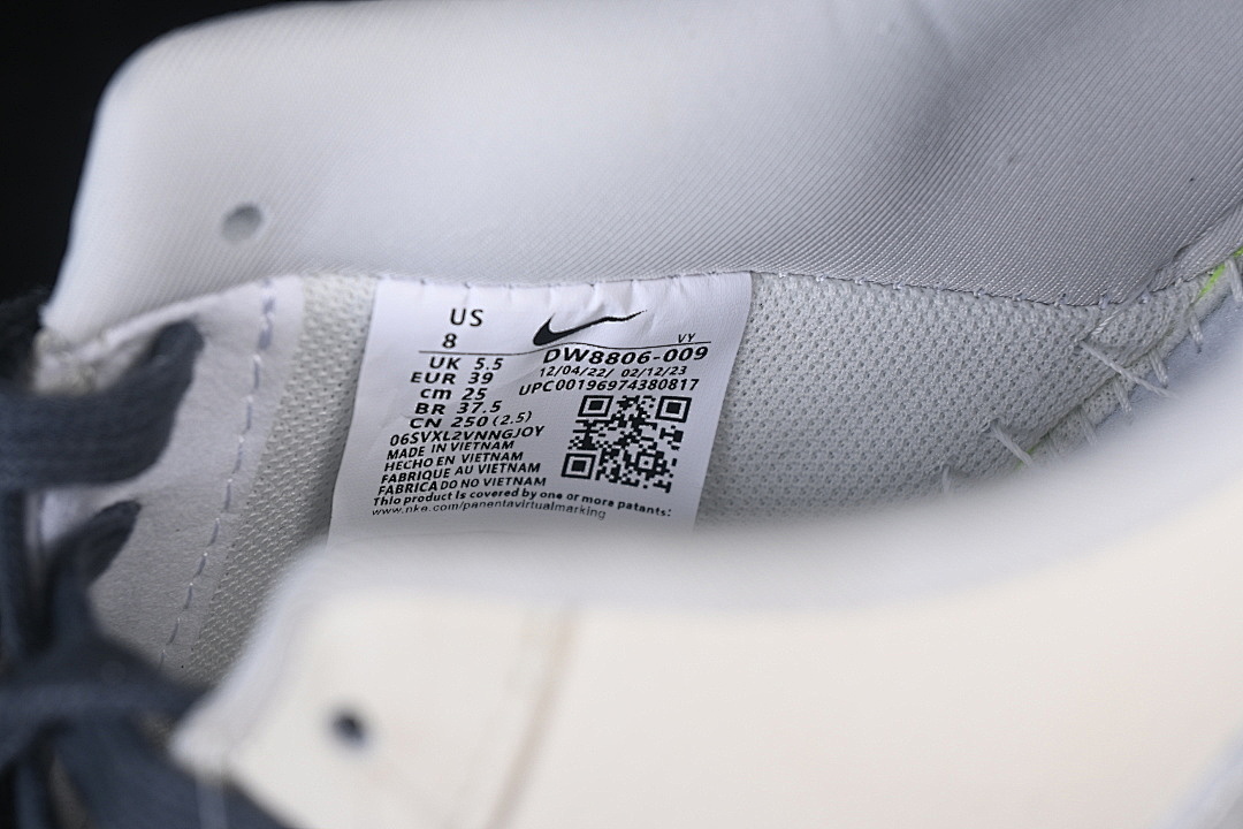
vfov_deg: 18.2
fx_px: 2589
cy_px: 414
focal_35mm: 75
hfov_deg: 27.0
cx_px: 622
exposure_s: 1/80
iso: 160
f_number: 7.1
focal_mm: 50
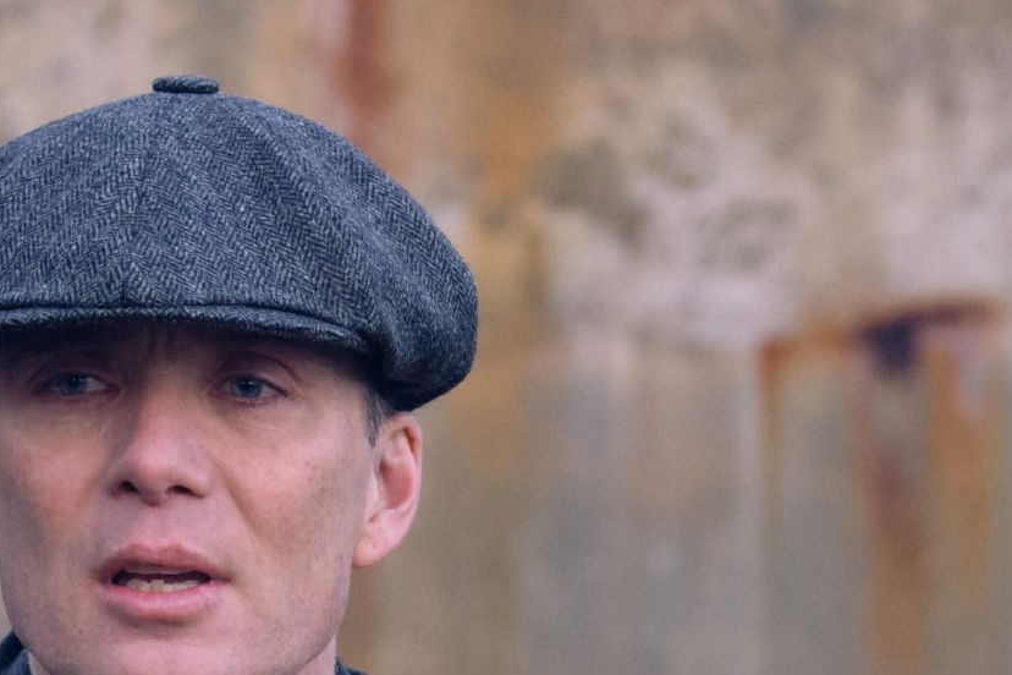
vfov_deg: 2.8
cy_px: 1359
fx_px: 13689
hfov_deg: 4.2
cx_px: 363
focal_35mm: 487
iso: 2000
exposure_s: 1/500
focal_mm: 74.4
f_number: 3.6
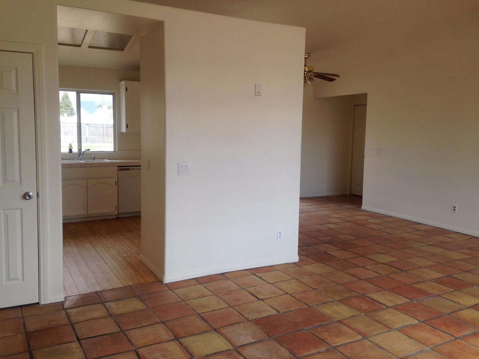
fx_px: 456
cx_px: 240
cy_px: 180
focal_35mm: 33
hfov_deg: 55.4
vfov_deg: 42.9
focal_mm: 4.12
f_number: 2.4
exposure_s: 1/212
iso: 50
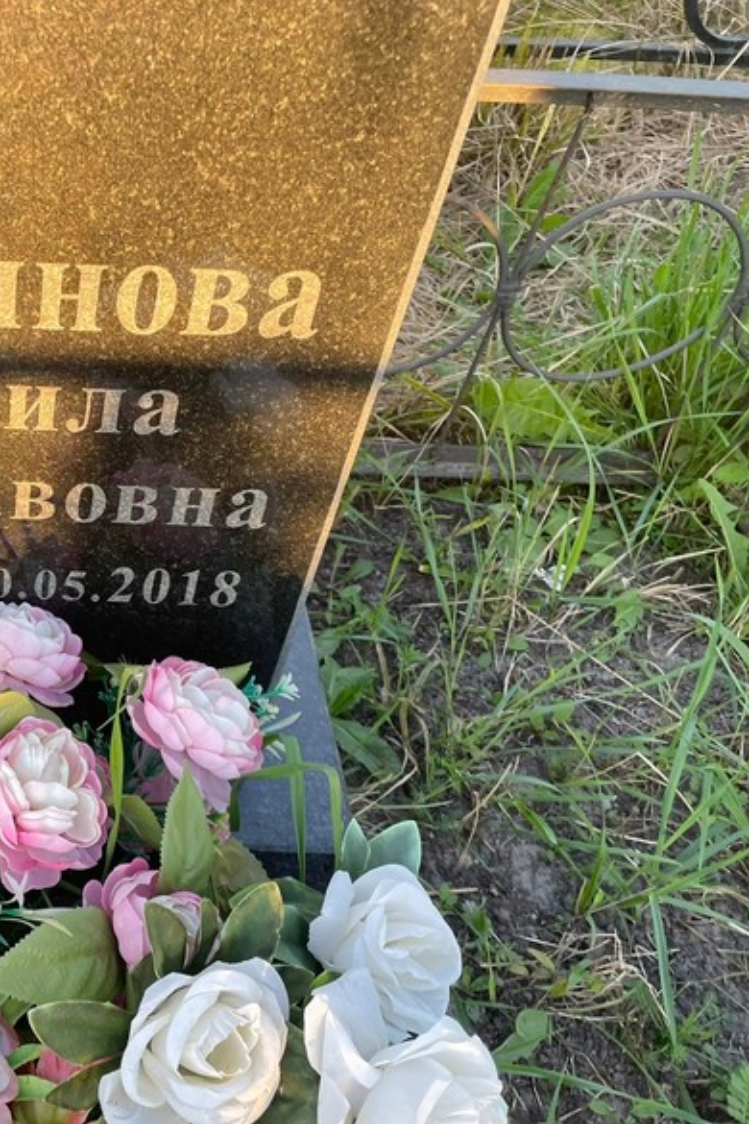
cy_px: 550
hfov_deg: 32.9
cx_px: -4
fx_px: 1155
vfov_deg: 51.9
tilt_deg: -51.0
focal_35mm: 37
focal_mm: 4.2
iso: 40
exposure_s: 1/121
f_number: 1.6
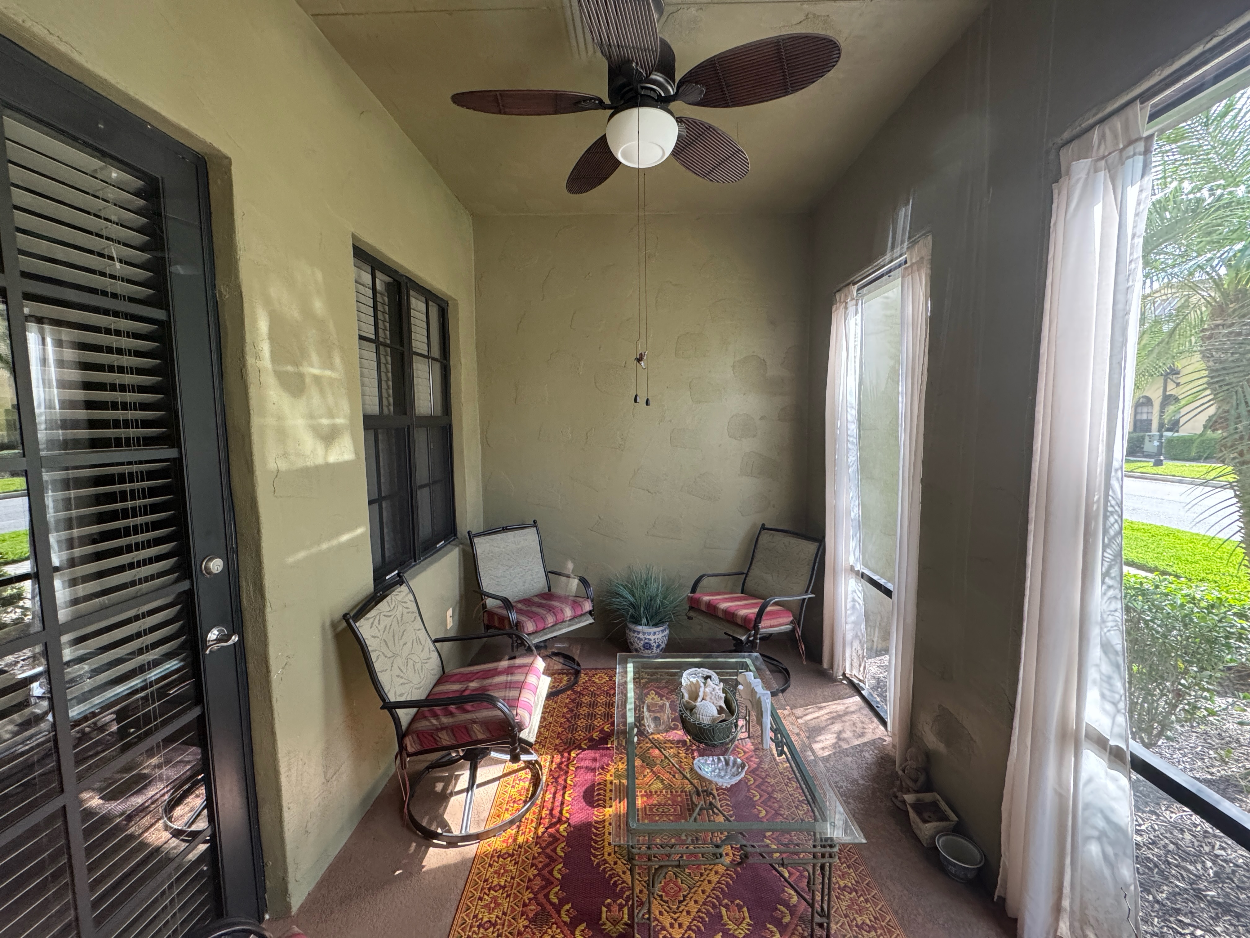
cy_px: 469
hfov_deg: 102.1
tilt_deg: -5.2
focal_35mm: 14
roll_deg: +0.7
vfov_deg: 85.7
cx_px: 625
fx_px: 506
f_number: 2.2
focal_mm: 2.22
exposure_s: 1/75
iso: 320
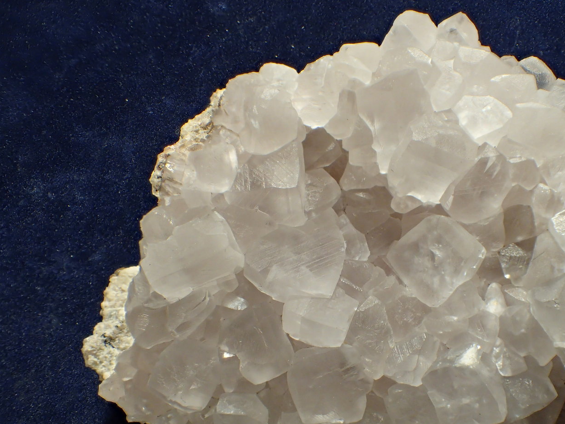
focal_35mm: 39
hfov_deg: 47.3
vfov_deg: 36.6
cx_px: 364
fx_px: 636
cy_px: 270
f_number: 3.2
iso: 200
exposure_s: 1/125
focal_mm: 5.5
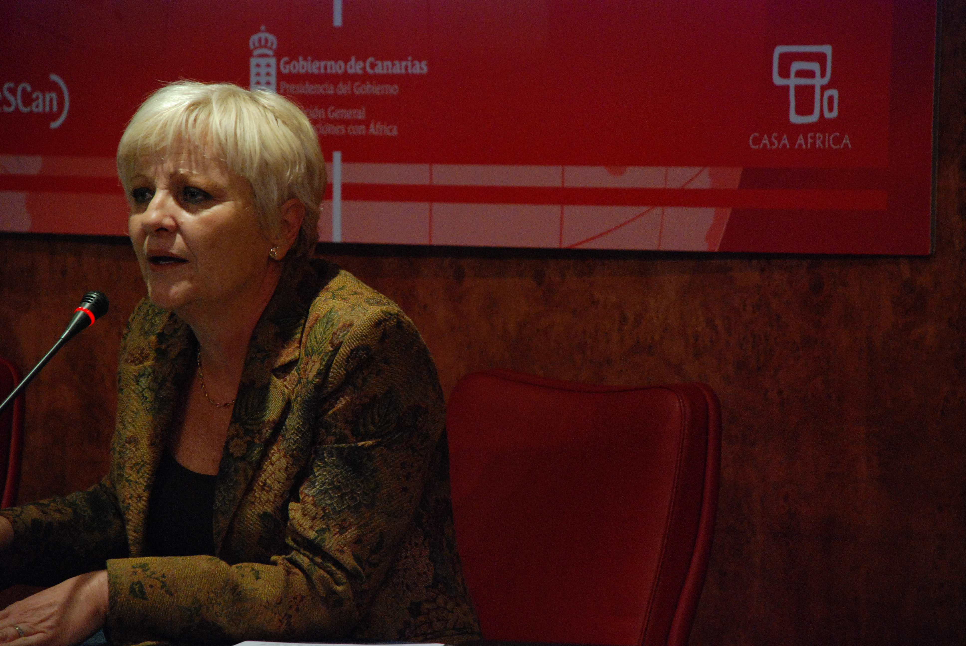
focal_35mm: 202
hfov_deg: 10.1
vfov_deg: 6.8
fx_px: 5440
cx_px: 483
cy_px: 323
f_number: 8
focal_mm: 135
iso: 1250
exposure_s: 1/60
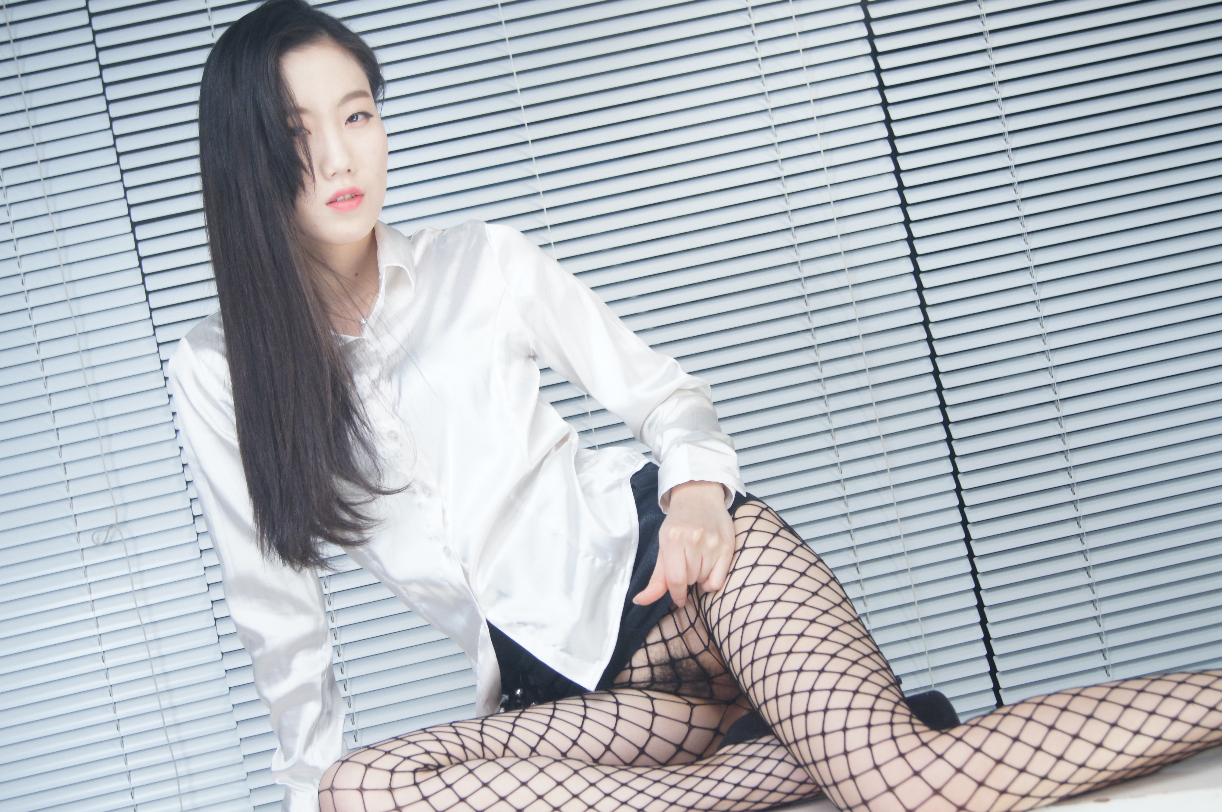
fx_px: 2034
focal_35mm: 60
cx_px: 611
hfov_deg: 33.4
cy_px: 406
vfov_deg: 22.6
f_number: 5.6
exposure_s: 1/160
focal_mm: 40
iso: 800
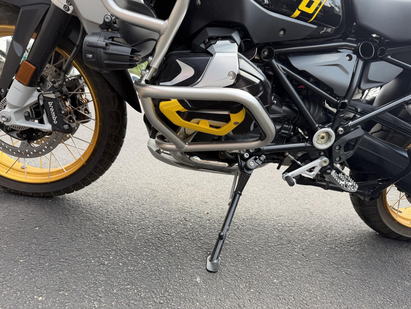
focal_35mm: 24
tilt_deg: -11.6
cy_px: 154
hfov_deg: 71.6
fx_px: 285
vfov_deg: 56.8
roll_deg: -7.9
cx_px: 206
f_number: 1.78
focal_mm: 6.76
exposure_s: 1/765
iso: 100
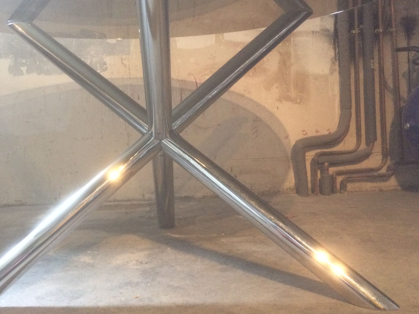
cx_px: 158
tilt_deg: -1.0
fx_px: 472
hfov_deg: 47.4
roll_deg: +1.7
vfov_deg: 36.6
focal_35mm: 39
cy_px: 120
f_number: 2.2
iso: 320
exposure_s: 1/33
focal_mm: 4.15
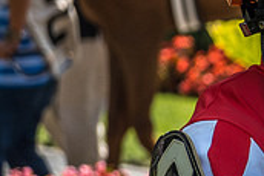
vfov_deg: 1.7
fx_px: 5901
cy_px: 19
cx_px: 506
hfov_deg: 2.6
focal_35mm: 804
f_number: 4.5
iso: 100
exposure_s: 1/400
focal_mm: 72
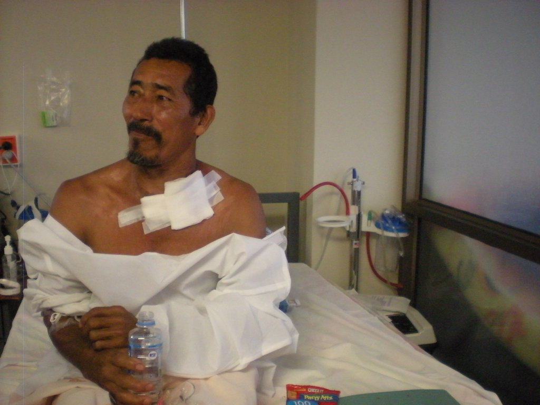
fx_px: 593
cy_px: 202
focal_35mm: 38
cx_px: 270
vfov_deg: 37.7
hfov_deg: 49.0
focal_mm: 6.3
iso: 800
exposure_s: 1/78.3
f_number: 3.1
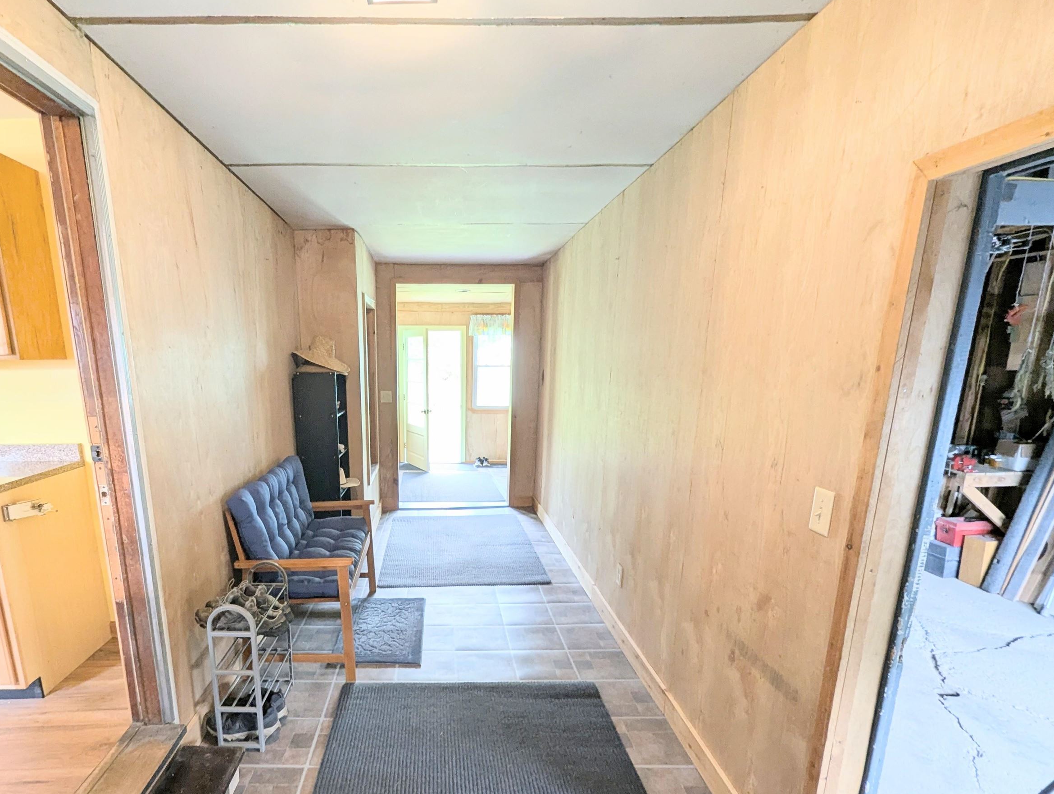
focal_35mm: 17
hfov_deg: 90.0
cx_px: 430
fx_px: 518
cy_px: 486
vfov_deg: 73.8
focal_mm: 1.95
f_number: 2.2
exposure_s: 1/30
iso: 66
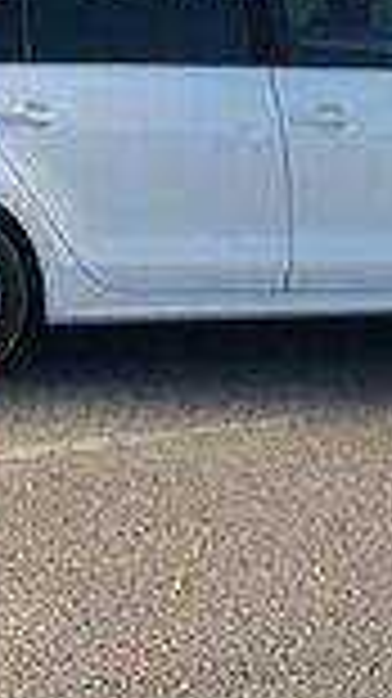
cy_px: -63
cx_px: 338
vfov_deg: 20.2
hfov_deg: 11.9
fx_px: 1869
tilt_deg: -3.0
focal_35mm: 101
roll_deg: -1.5
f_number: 2.2
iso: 32
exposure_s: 1/855
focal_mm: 4.15
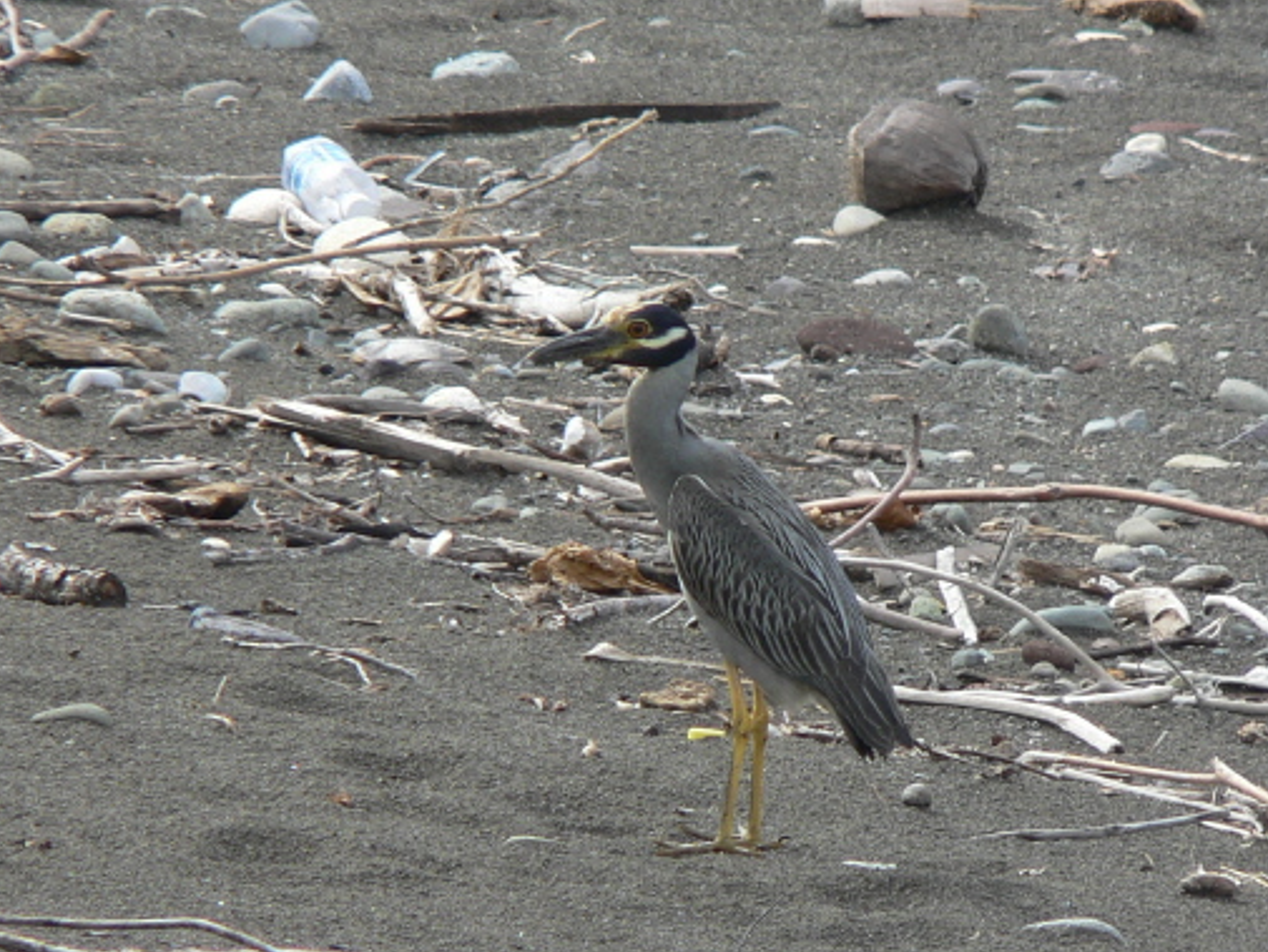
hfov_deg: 4.2
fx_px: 17257
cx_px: 706
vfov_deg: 3.2
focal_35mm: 471
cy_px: 511
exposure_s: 1/320
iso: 64
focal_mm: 72
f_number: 4
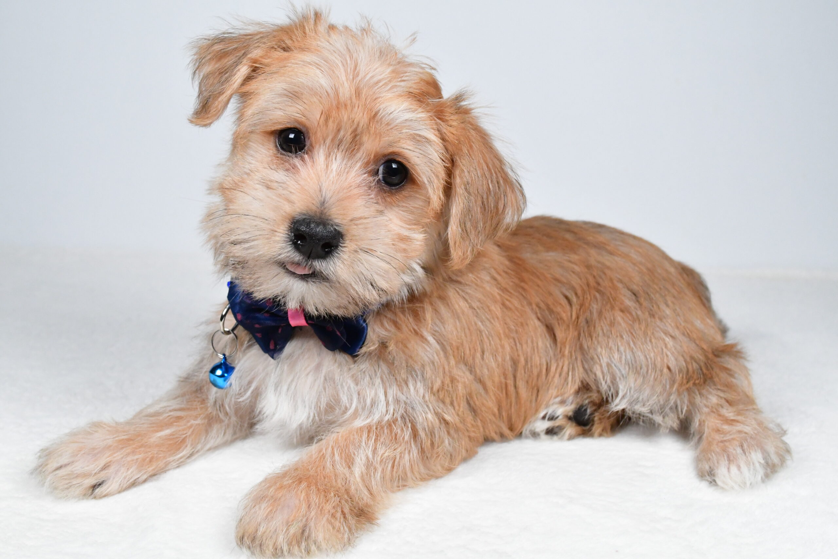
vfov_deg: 31.9
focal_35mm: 42
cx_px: 419
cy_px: 280
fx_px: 978
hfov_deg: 46.4
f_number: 9
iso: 5000
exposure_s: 1/1000
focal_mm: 28
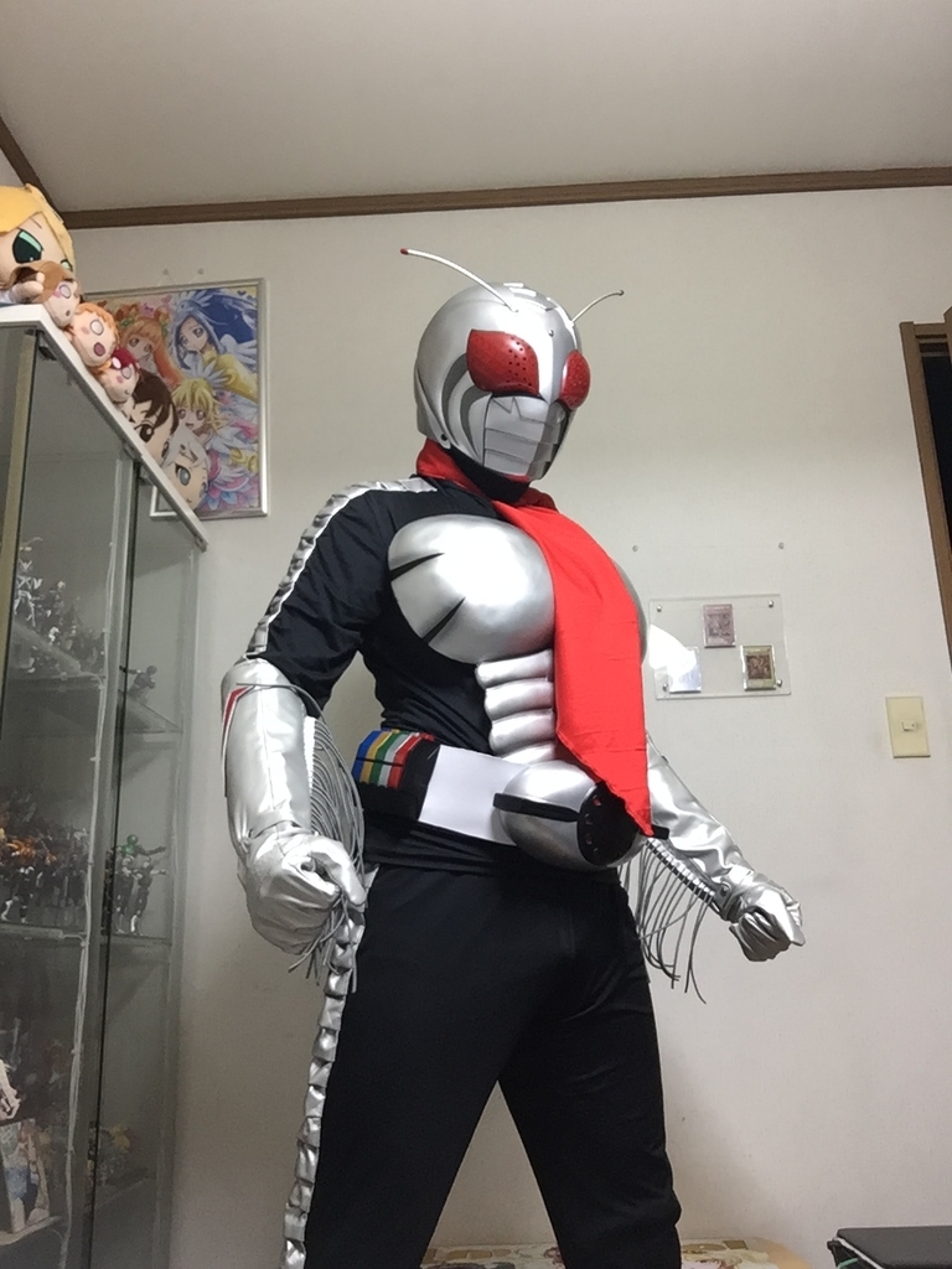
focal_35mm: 31
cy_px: 634
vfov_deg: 58.4
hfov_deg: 45.4
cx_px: 476
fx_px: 1137
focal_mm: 2.65
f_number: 2.2
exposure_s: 1/30
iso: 100
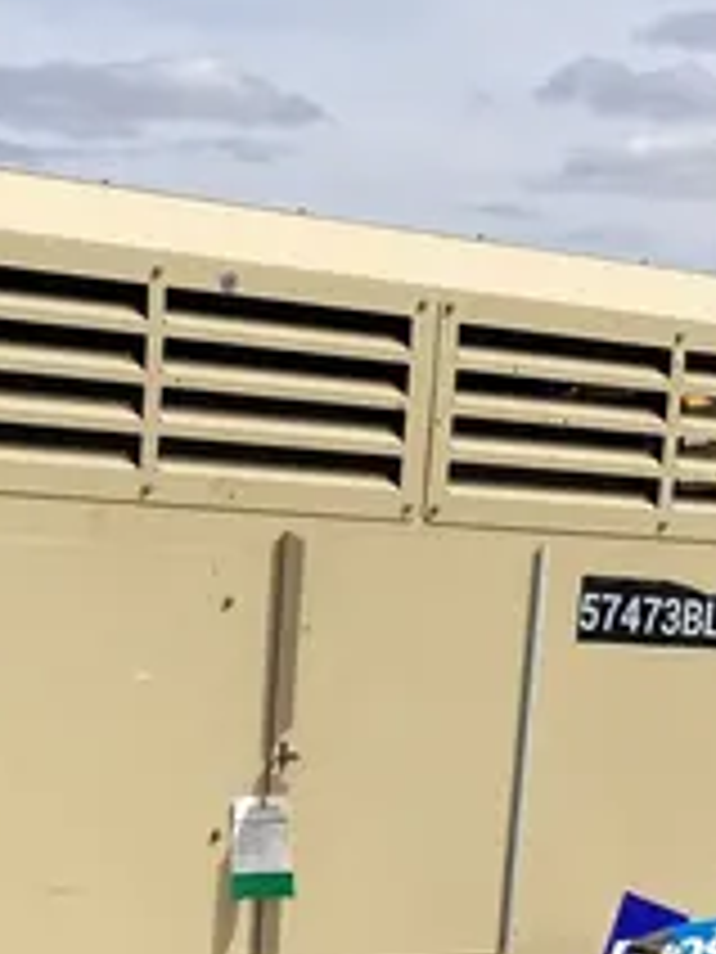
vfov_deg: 18.8
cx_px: 149
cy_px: 1235
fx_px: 2675
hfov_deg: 15.2
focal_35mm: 97
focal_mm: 3.99
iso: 20
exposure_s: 1/2825
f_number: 1.8
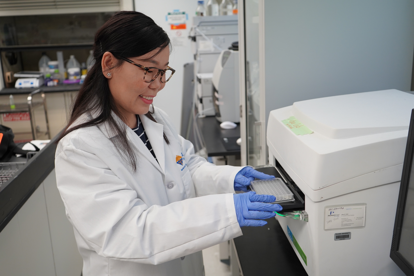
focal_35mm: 36
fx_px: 414
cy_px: 138
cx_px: 207
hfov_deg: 53.1
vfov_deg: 36.9
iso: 800
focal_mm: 36
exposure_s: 1/160
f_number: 4
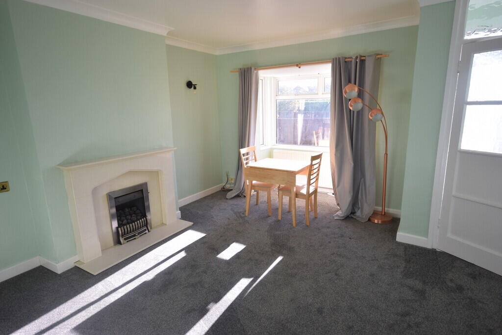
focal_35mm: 20
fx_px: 272
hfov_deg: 85.4
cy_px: 168
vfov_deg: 63.2
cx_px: 251
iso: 400
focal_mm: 13
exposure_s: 1/160
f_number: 6.3
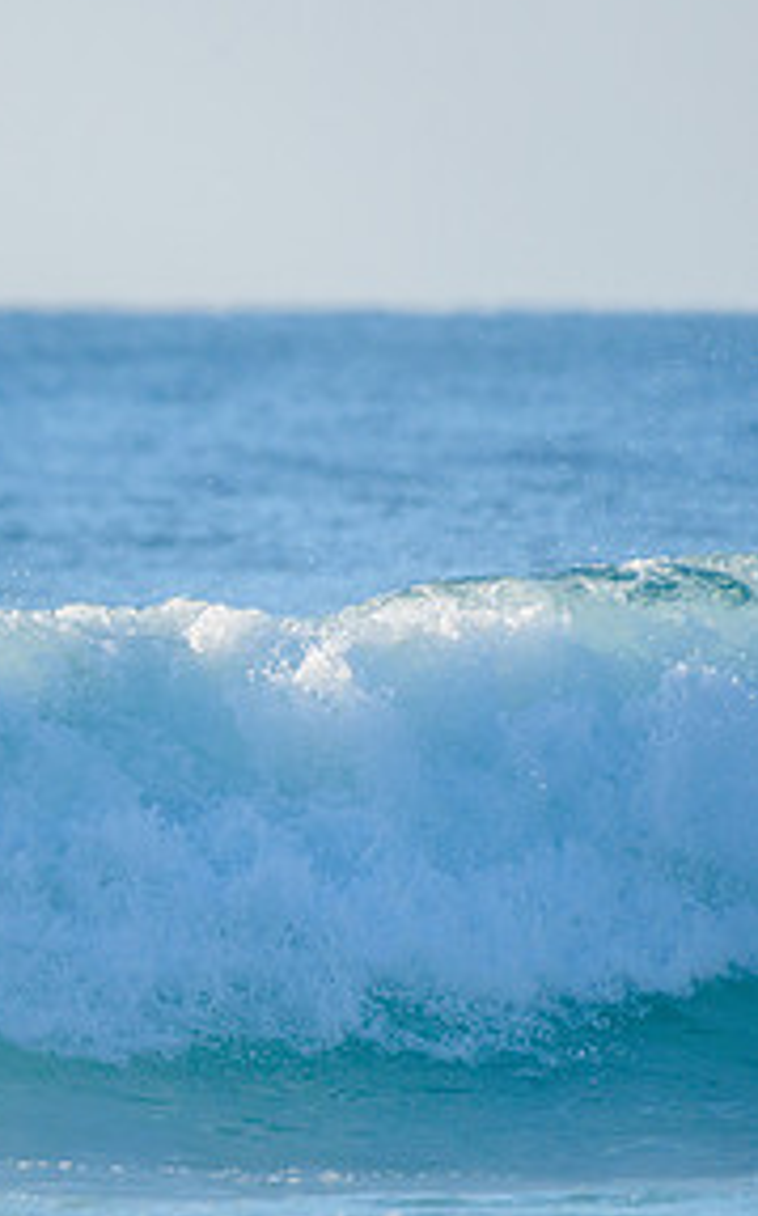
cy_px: 616
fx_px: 34162
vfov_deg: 2.0
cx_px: -462
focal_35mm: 1032
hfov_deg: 1.3
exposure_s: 1/2000
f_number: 5.6
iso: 320
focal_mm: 500
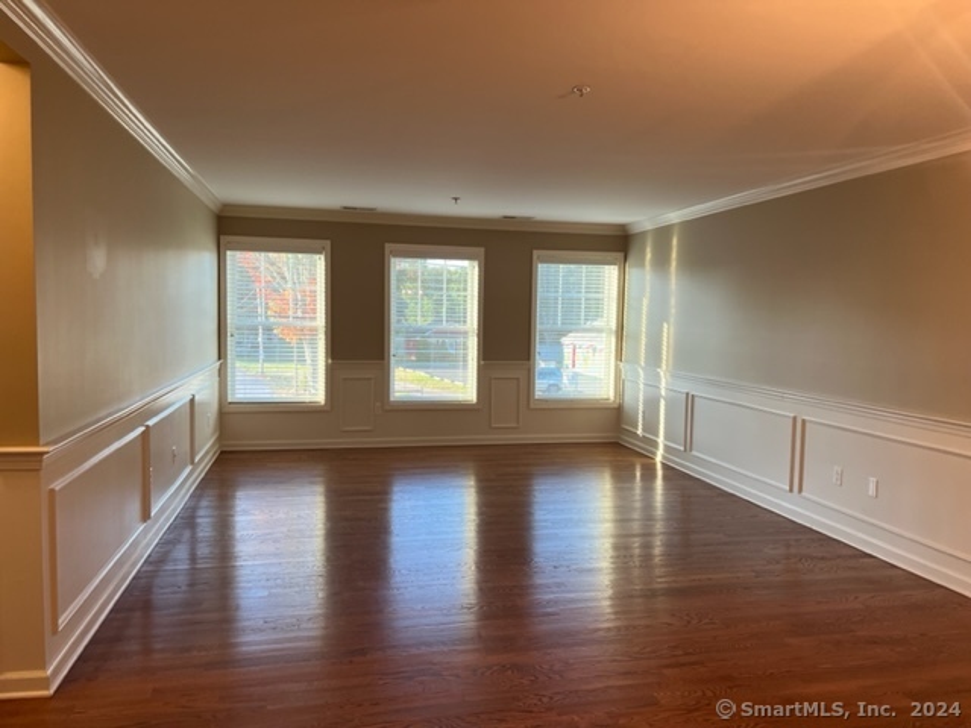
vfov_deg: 53.1
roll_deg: -1.2
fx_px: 729
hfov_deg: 67.3
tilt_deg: -4.3
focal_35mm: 26
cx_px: 486
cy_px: 364
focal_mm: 5.7
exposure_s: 1/120
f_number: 1.5
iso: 100
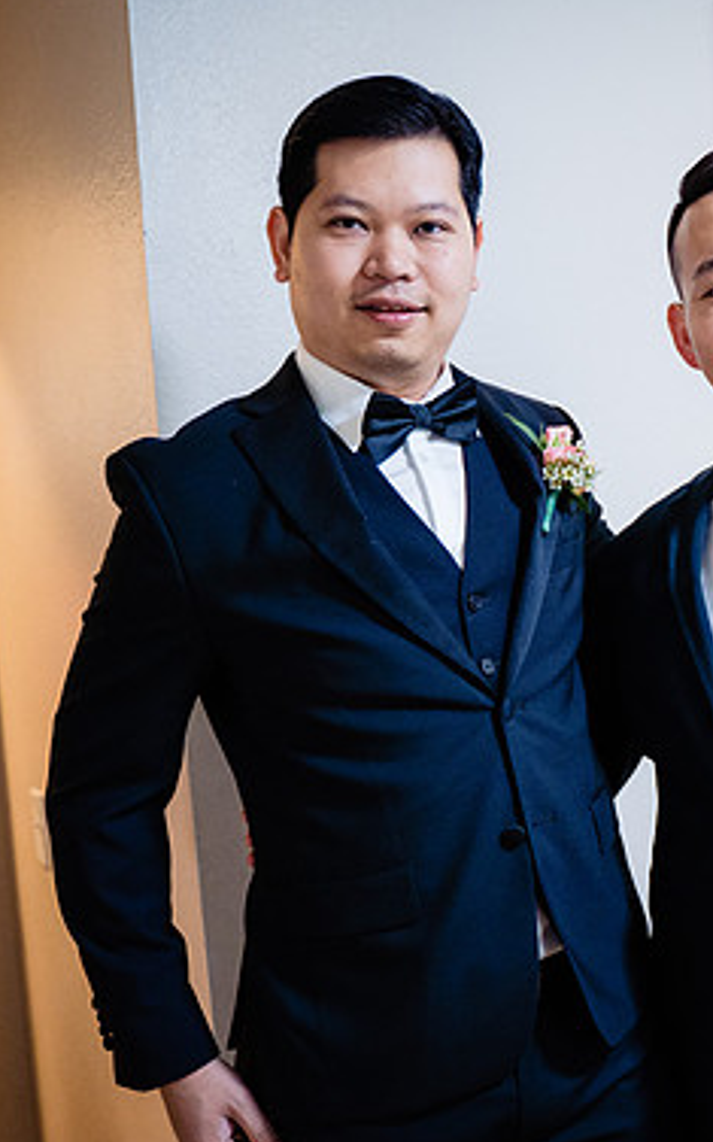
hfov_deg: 27.6
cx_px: 701
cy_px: 573
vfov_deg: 45.3
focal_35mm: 44
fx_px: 1368
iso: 2500
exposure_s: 1/125
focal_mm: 28
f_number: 2.8
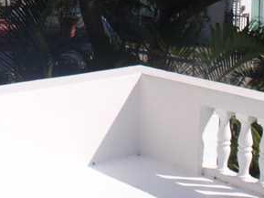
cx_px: 26
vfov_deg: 15.4
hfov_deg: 20.4
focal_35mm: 94
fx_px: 717
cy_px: -10
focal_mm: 6.07
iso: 64
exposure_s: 1/160
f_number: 9
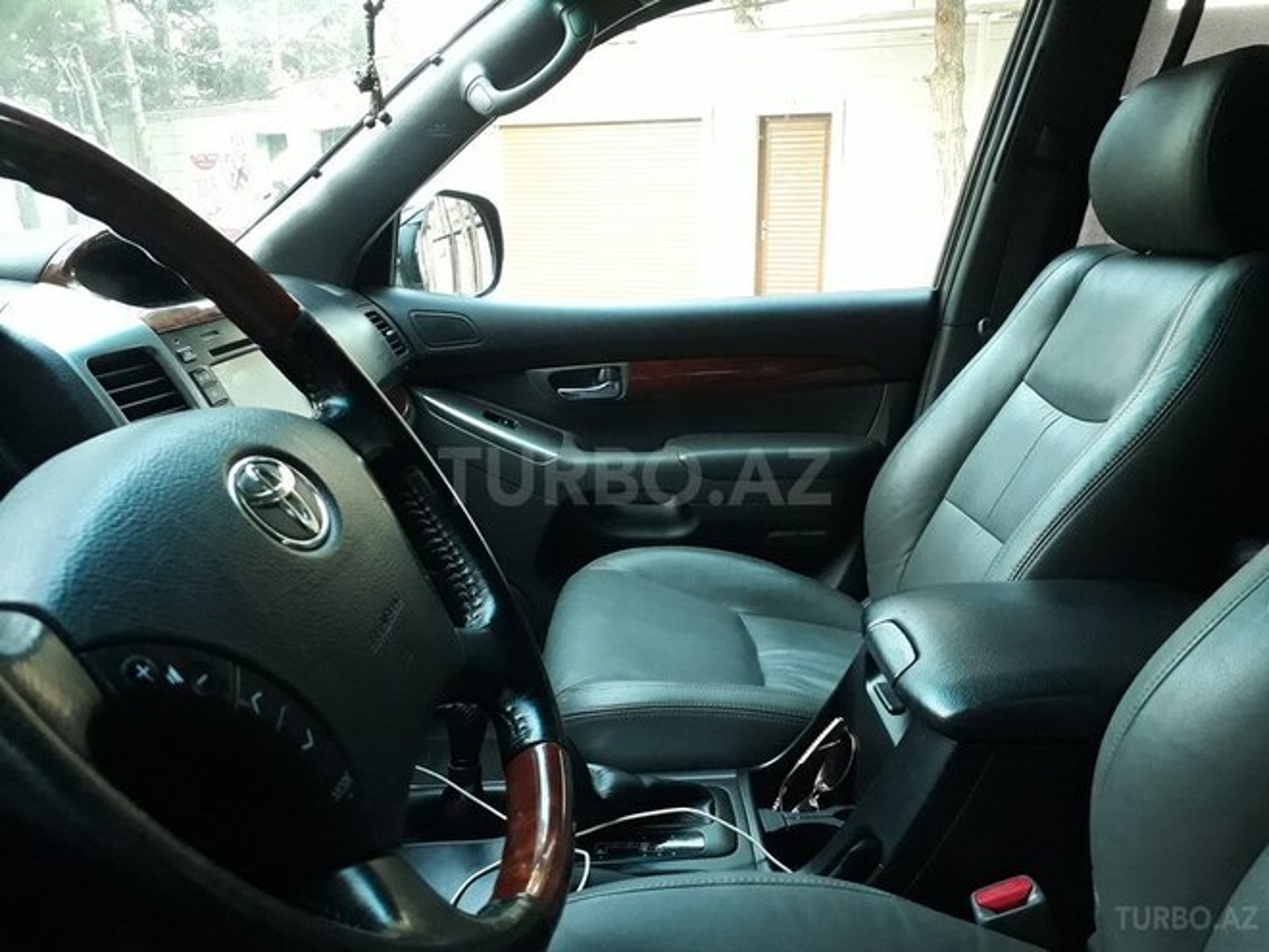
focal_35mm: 27
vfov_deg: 51.4
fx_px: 990
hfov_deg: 65.3
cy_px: 476
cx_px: 634
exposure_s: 1/17
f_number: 1.9
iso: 400
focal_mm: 3.6
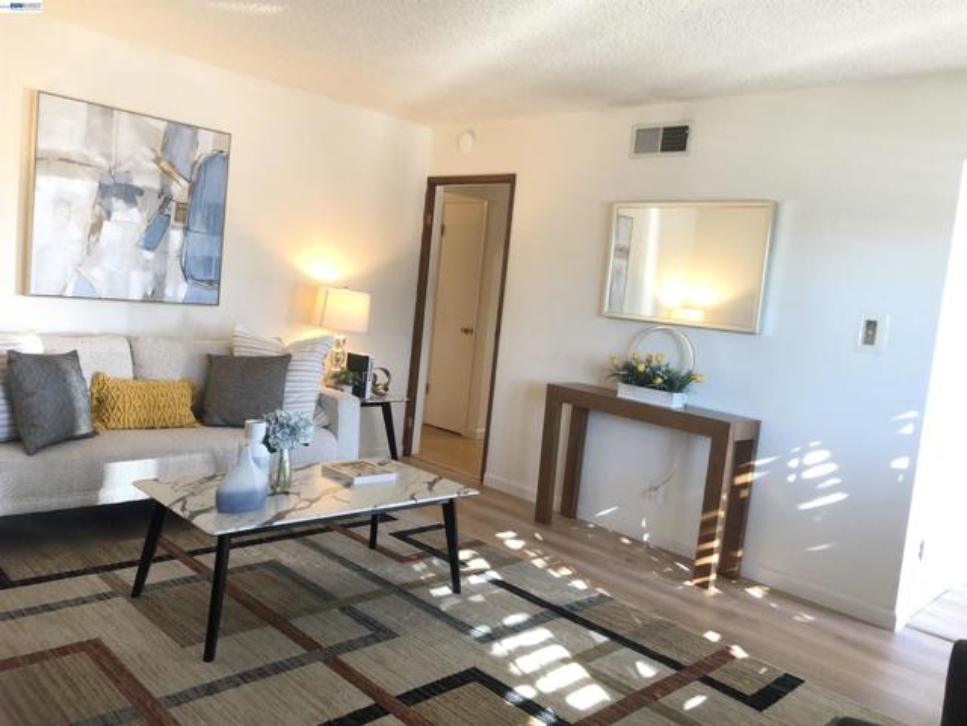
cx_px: 484
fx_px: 782
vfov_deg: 49.7
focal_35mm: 28
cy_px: 363
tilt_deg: -5.3
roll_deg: -5.2
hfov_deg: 63.4
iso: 32
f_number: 1.8
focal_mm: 4
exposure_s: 1/20
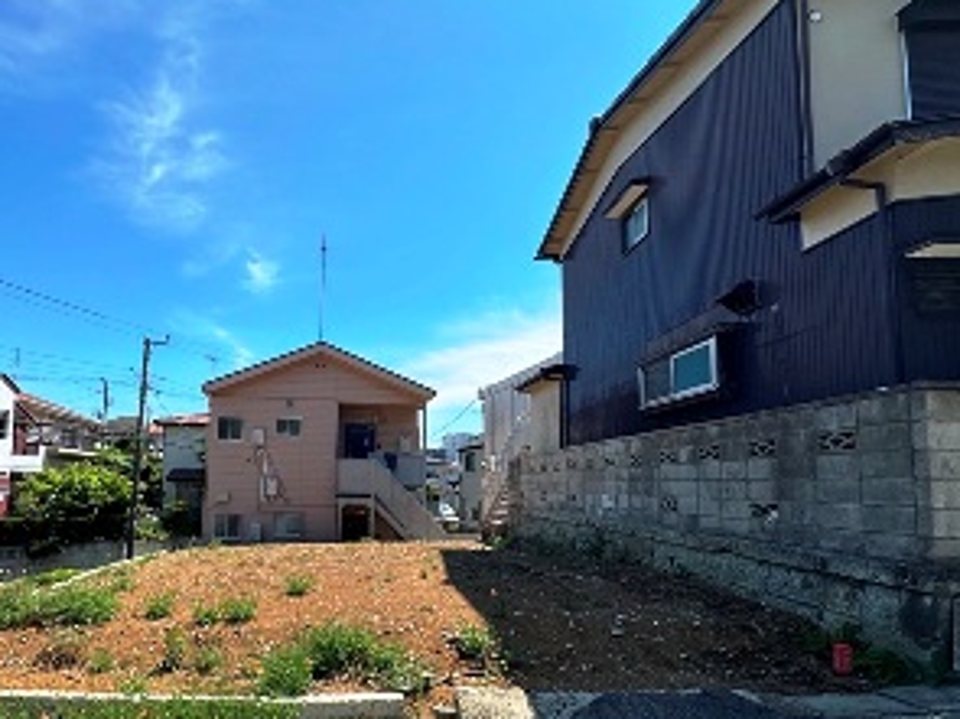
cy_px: 446
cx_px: 338
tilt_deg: +4.5
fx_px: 527
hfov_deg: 82.4
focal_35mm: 19
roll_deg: -1.0
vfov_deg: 67.7
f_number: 2.2
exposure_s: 1/1855
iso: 50
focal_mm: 2.22
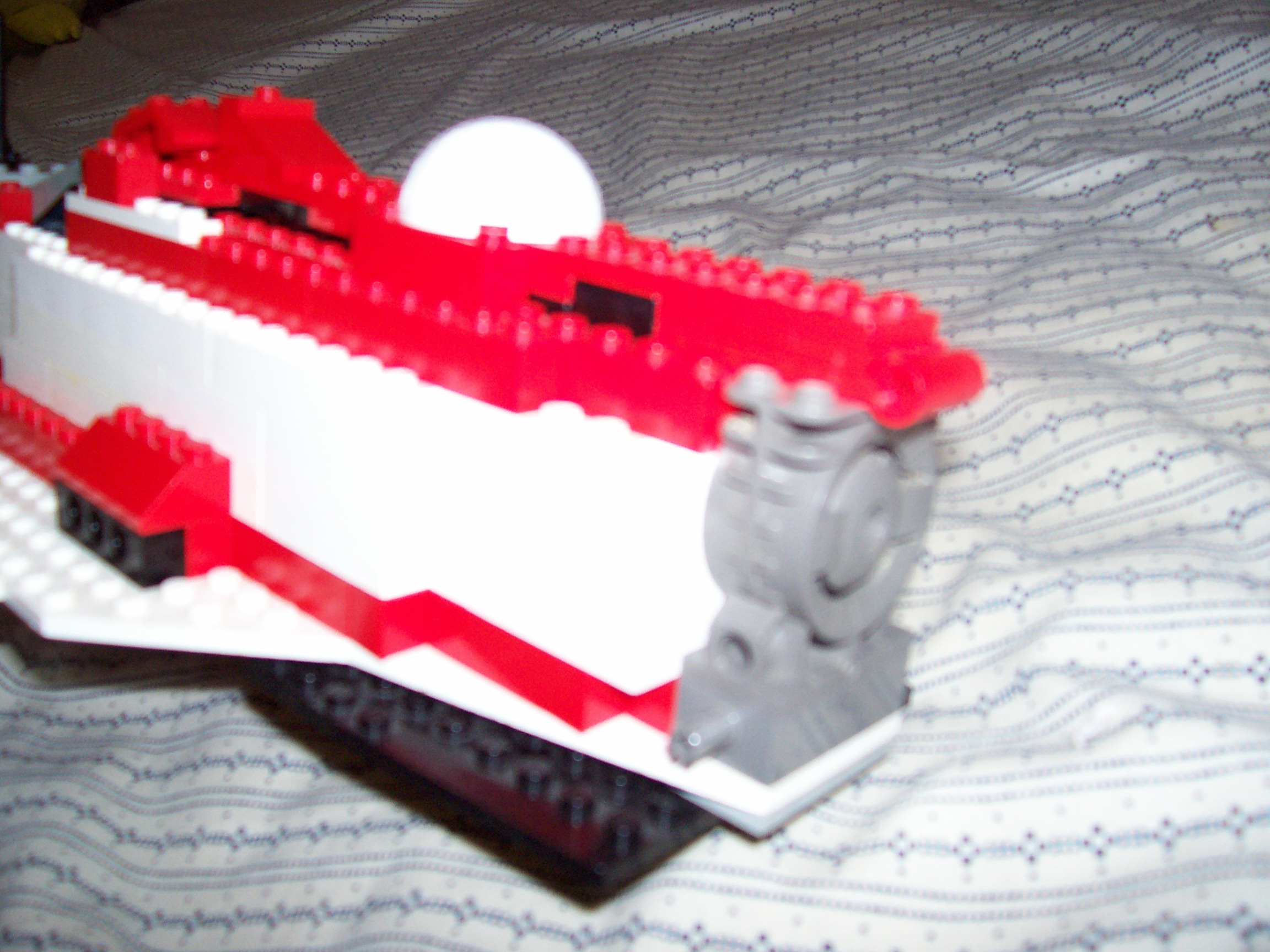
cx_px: 635
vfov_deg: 41.8
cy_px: 476
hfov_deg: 54.0
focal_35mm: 34
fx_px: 1247
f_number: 2.7
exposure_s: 1/112
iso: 140
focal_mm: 5.6
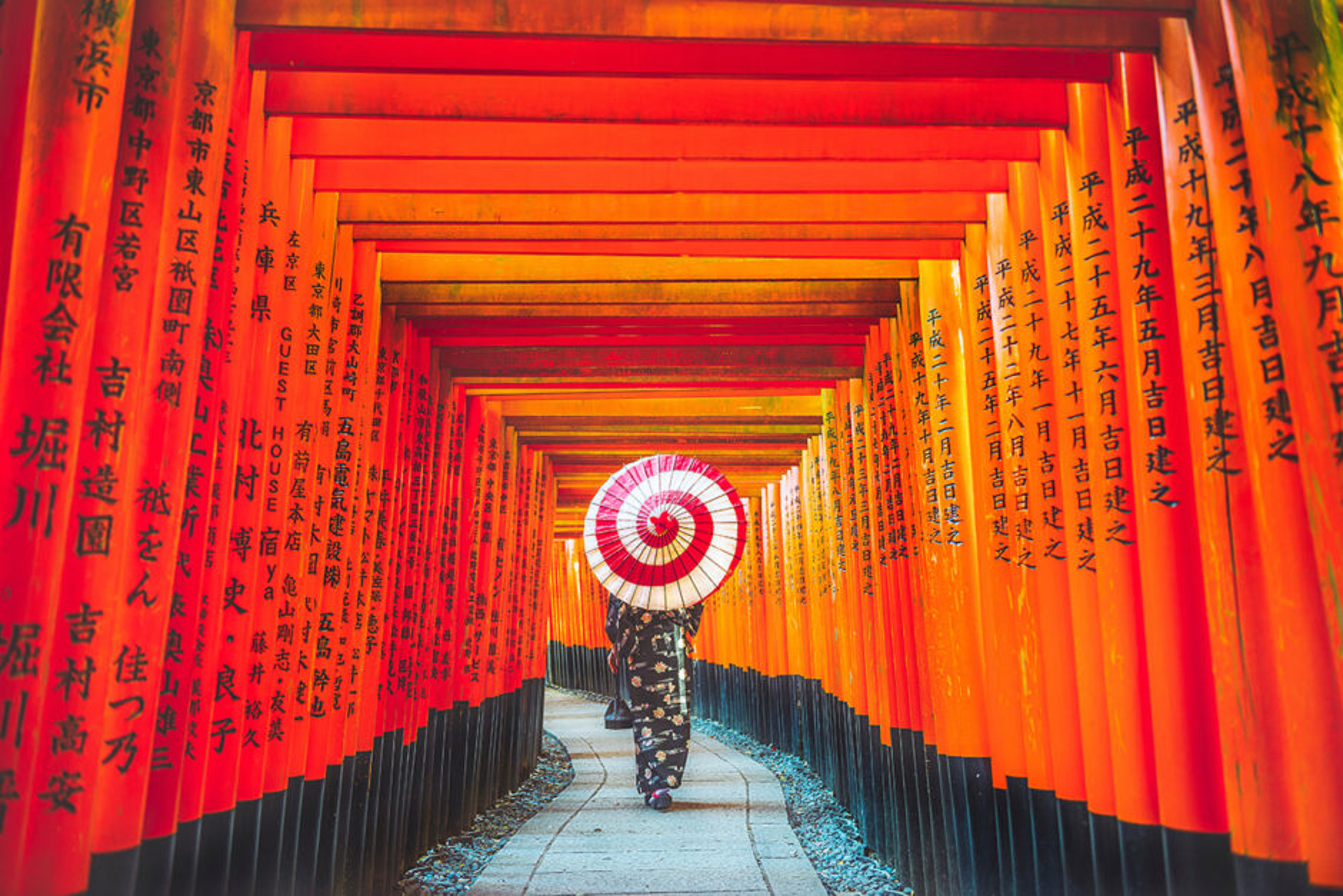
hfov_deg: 54.4
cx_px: 672
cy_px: 448
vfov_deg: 37.9
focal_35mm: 35
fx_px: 1306
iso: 400
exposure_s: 1/15
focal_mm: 35
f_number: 2.8
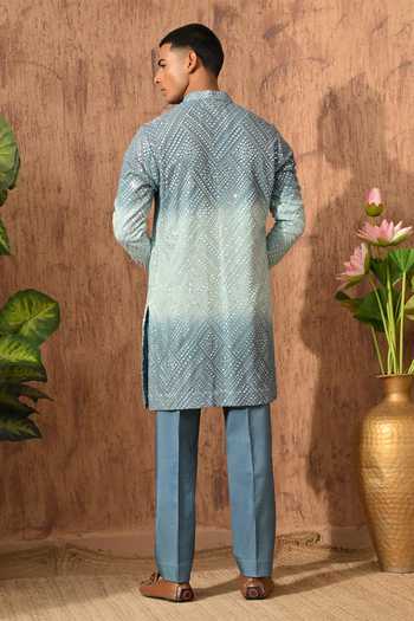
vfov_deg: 26.7
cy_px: 310
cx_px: 207
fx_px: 1311
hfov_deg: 17.9
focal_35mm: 76
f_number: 8
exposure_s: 1/100
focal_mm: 76
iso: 250
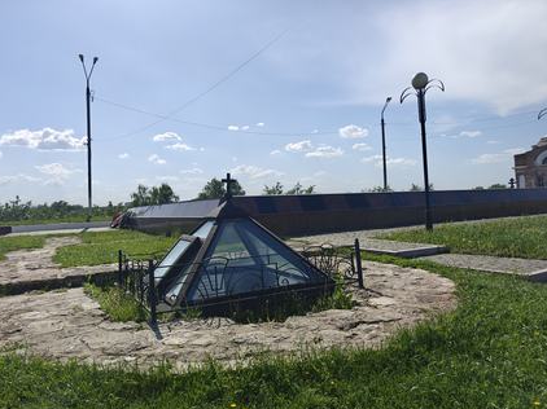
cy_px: 212
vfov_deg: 56.8
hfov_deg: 71.6
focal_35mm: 24
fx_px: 379
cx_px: 264
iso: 50
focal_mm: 6.06
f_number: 1.6
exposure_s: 1/2352
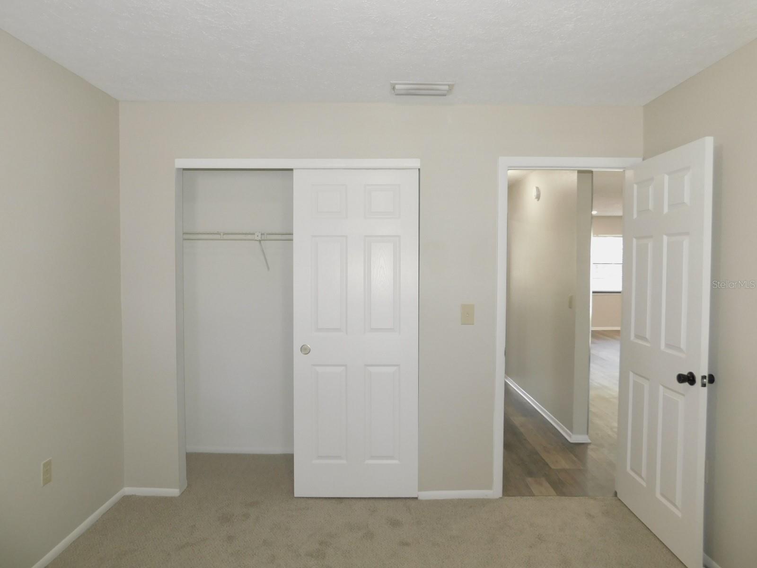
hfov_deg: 73.9
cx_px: 378
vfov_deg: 58.9
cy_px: 284
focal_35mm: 23
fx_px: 503
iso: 200
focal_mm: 4
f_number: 3
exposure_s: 1/30
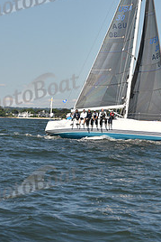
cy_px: 33
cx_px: 150
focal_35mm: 173
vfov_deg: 11.8
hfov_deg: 7.9
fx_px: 1159
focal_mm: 80
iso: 250
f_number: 4
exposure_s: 1/1250
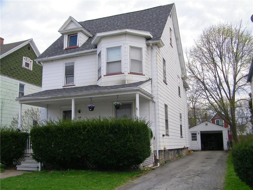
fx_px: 256
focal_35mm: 35
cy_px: 95
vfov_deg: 40.7
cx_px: 126
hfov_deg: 52.6
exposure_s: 1/125
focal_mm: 6.2
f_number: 7.4
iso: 100
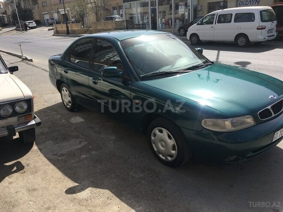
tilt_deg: -19.1
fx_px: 237
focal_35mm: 29
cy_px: 106
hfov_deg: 61.7
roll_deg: +3.9
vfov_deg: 48.2
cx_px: 142
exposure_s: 1/1399
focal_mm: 4.15
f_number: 2.2
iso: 25
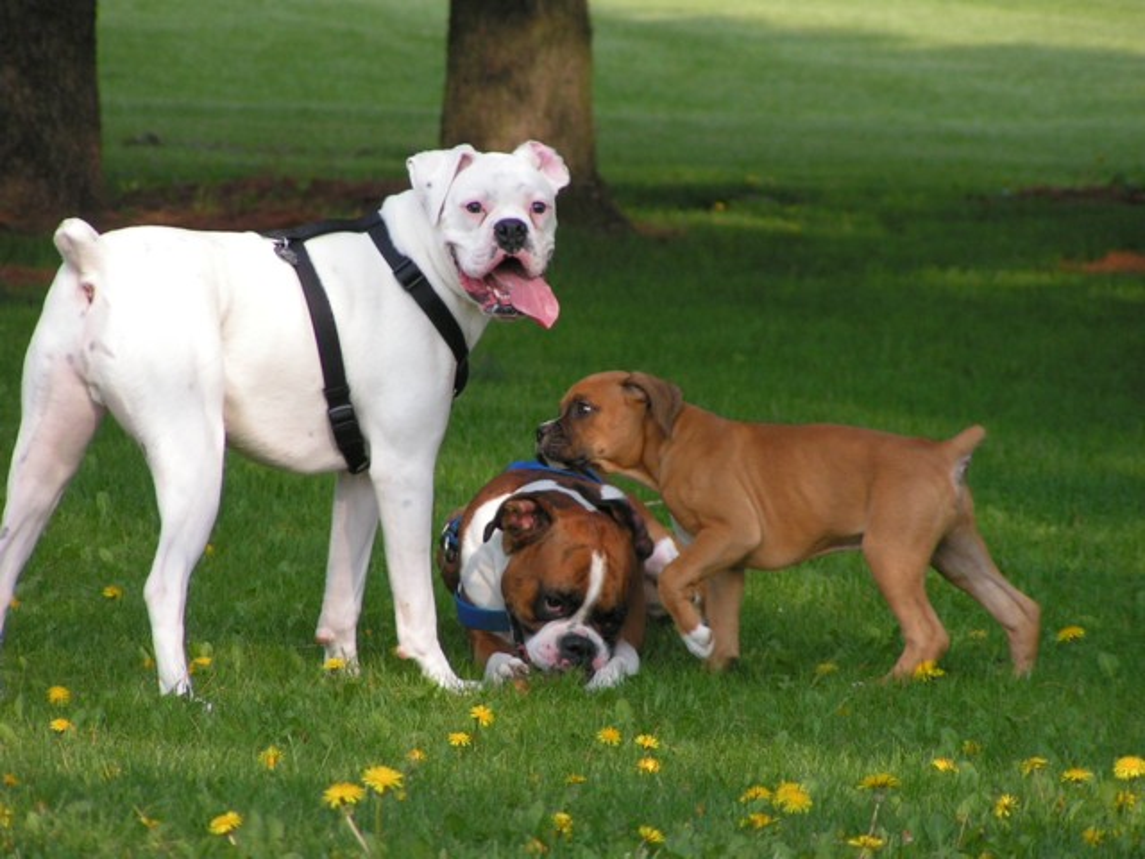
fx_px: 10287
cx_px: 572
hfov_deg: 6.4
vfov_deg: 4.8
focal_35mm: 311
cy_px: 430
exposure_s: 1/800
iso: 50
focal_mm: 47.6
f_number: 3.5
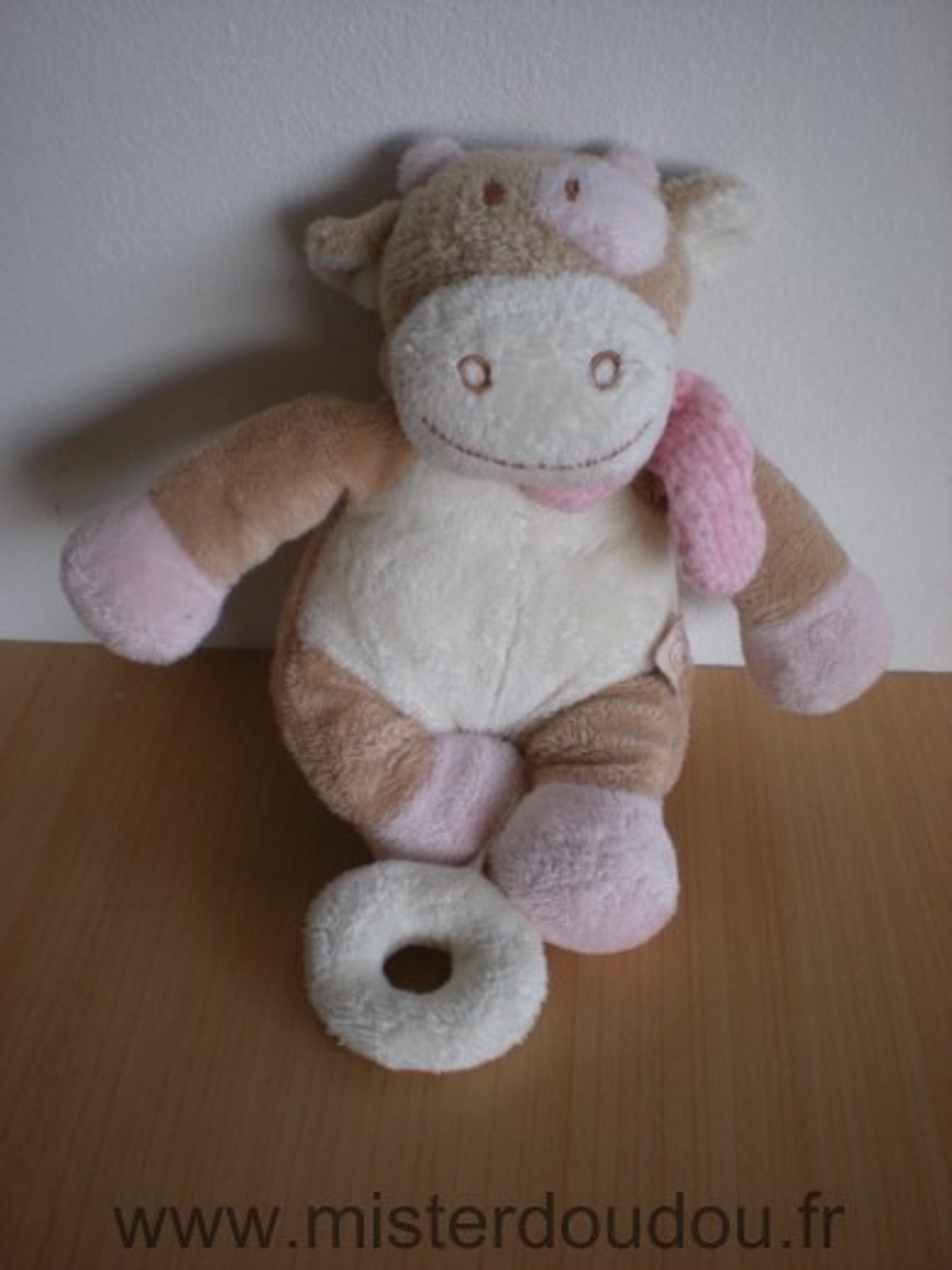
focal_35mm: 38
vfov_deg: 49.0
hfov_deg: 37.7
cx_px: 476
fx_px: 1393
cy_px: 635
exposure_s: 1/62.2
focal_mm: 6.3
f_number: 3.1
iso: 107
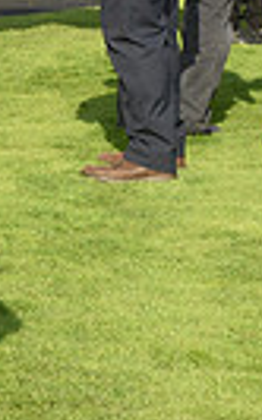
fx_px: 2550
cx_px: -546
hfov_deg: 5.5
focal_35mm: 223
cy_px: 52
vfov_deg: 9.4
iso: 400
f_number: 9
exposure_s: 1/500
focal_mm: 50
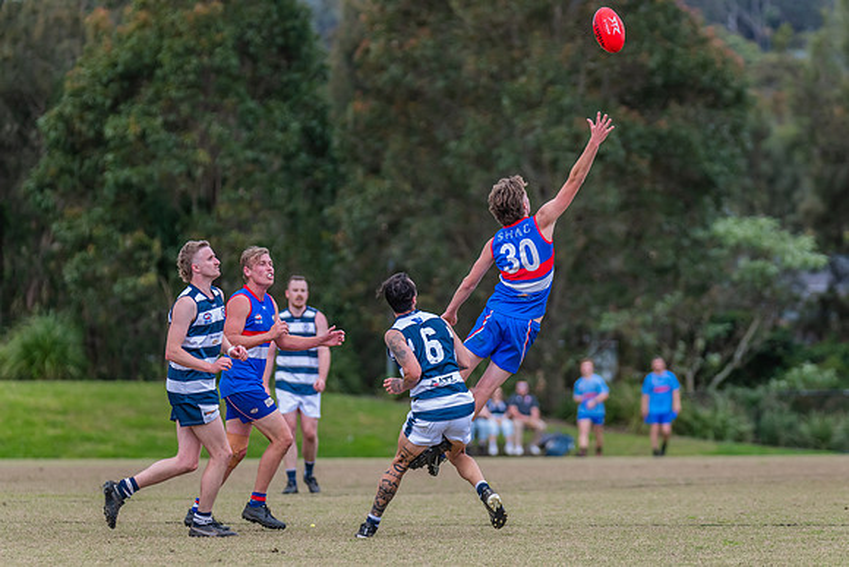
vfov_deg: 5.1
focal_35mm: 270
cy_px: 306
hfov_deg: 7.6
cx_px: 458
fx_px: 6362
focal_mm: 250
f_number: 4.5
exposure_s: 1/2000
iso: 800
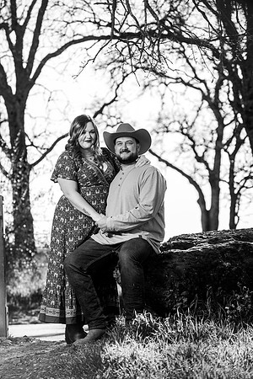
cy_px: 190
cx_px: 126
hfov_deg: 10.2
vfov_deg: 15.2
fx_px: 1423
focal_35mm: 135
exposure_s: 1/250
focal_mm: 135
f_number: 4
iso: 50
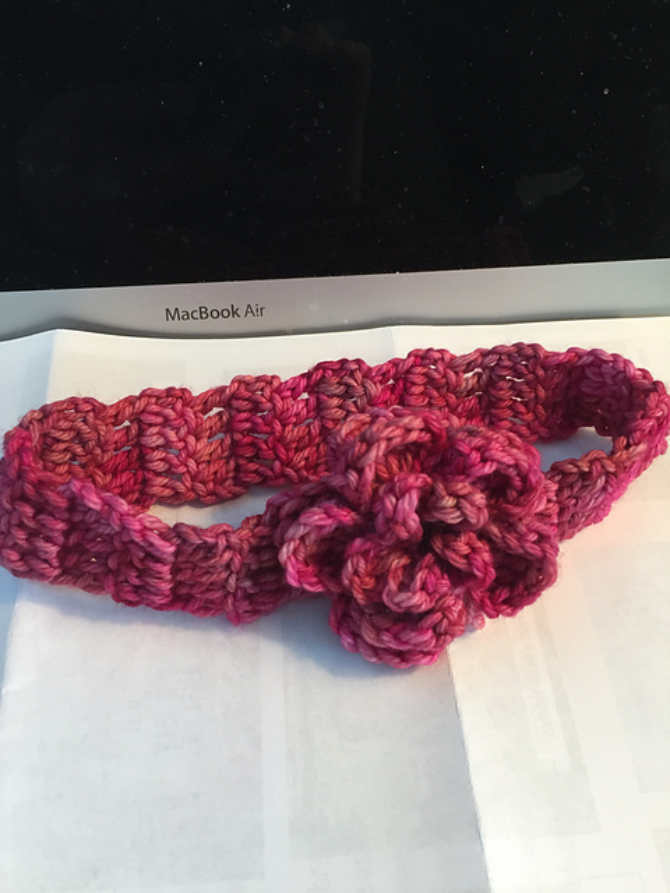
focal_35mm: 29
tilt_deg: -51.2
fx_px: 748
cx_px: 335
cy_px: 446
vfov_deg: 61.7
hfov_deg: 48.2
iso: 125
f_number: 2.2
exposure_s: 1/30
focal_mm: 4.15
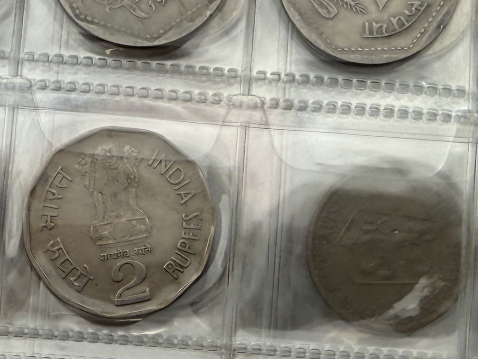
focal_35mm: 94
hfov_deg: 20.9
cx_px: 259
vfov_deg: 15.7
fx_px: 1298
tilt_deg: -79.3
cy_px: 150
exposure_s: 1/247
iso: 40
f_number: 2.2
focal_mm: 2.22
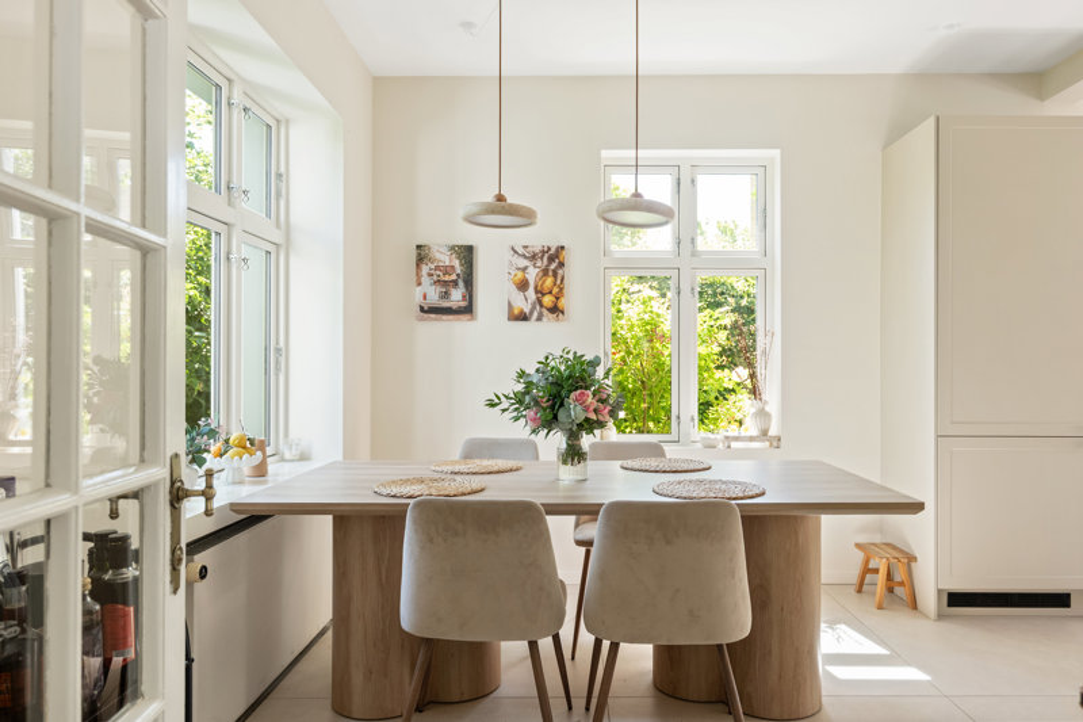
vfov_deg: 53.1
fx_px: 722
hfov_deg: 73.8
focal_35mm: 24
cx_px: 542
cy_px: 361
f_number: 5.6
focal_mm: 24
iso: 1250
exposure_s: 1/80
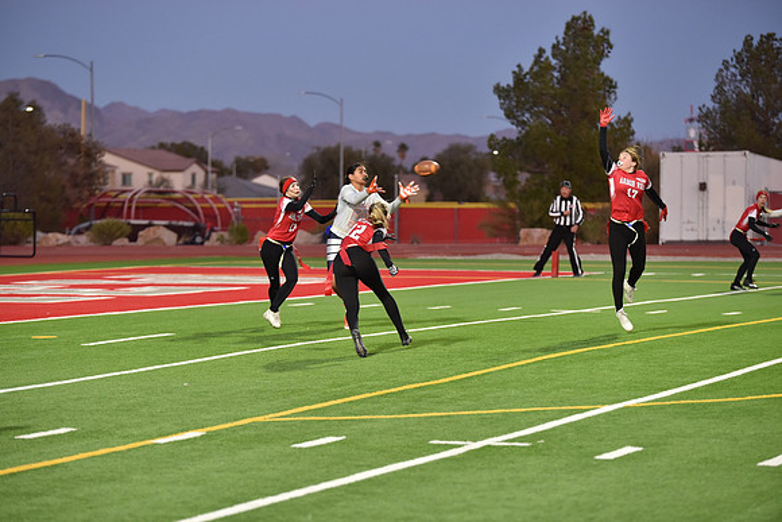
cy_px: 261
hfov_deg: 16.4
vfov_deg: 11.0
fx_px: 2716
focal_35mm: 125
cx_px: 391
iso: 2000
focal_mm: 125
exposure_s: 1/500
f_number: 2.8
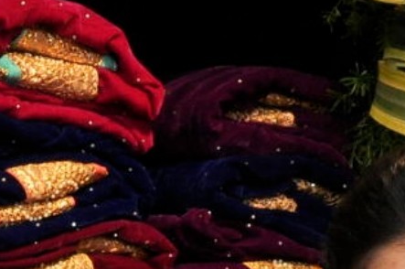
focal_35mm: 199
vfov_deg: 6.6
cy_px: 626
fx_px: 2235
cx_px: 228
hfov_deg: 10.4
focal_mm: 26
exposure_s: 1/125
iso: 800
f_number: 11
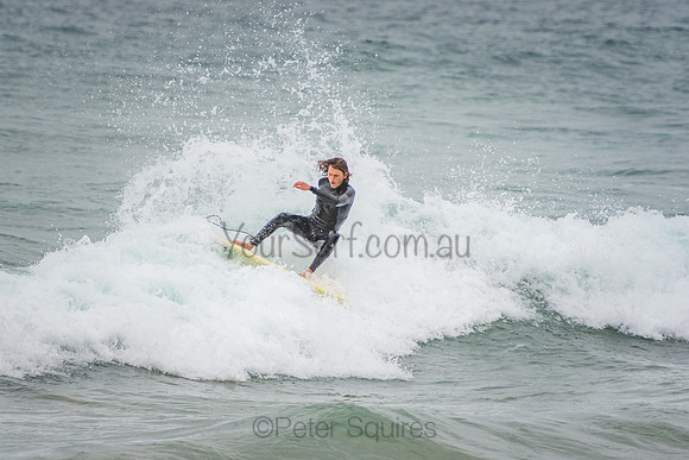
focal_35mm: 585
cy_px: 230
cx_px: 344
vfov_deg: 2.4
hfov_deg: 3.5
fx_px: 11198
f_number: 5.6
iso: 220
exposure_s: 1/1600
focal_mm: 390
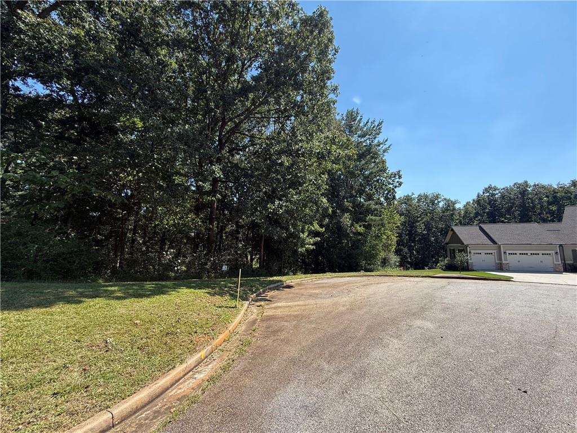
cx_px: 288
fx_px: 233
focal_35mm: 14
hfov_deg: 102.1
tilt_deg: +7.9
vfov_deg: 85.7
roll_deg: +0.7
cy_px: 216
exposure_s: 1/701
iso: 50
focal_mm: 2.22
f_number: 2.2
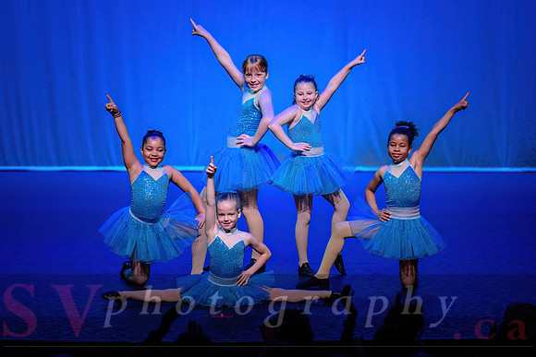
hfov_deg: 12.8
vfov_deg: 8.6
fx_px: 2383
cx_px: 268
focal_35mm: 160
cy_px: 178
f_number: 2.8
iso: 1600
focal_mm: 160
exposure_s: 1/400
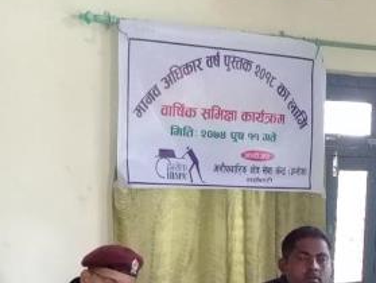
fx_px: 772
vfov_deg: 19.9
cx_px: 270
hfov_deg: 27.1
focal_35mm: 71
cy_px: 306
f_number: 2.2
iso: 640
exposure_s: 1/17
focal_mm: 3.3
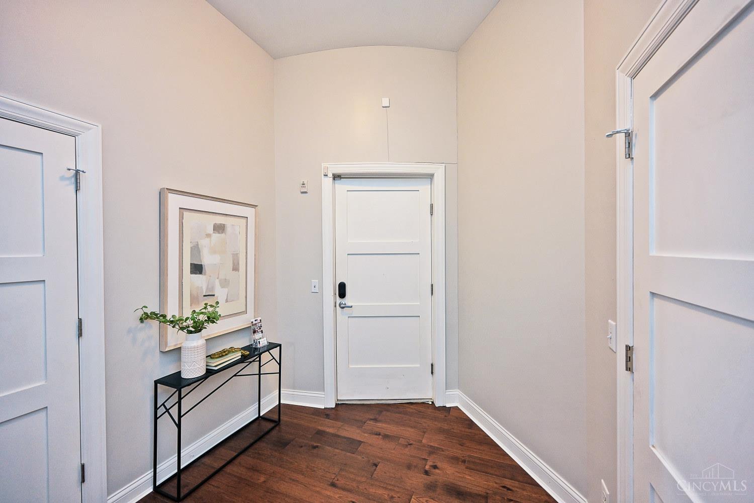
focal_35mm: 14
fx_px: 293
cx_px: 377
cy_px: 252
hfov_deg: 104.3
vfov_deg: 81.2
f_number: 4
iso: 800
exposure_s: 1/60
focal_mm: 14
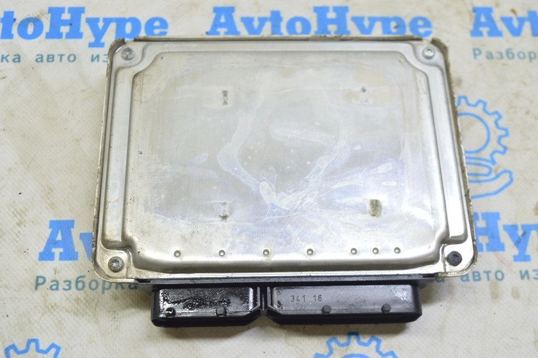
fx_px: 672
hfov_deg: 43.6
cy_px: 179
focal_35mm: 45
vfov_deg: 29.8
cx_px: 269
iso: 400
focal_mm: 30
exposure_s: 1/20
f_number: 5.6
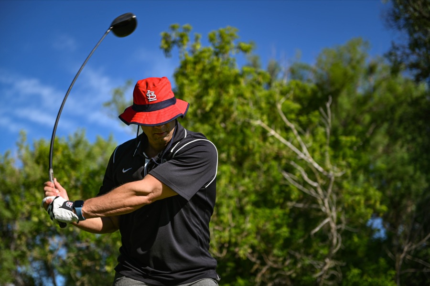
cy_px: 143
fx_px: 836
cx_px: 215
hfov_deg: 28.9
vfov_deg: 19.4
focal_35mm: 70
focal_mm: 70
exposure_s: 1/1600
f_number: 2.8
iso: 100
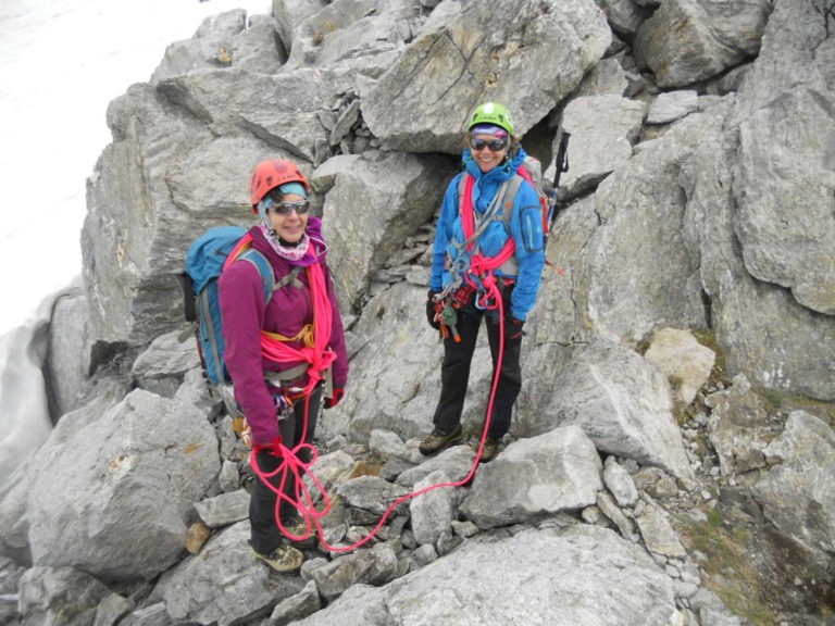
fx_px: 651
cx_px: 418
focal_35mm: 27
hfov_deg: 65.3
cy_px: 313
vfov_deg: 51.4
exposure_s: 1/500
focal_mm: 4.9
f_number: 3.2
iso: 80
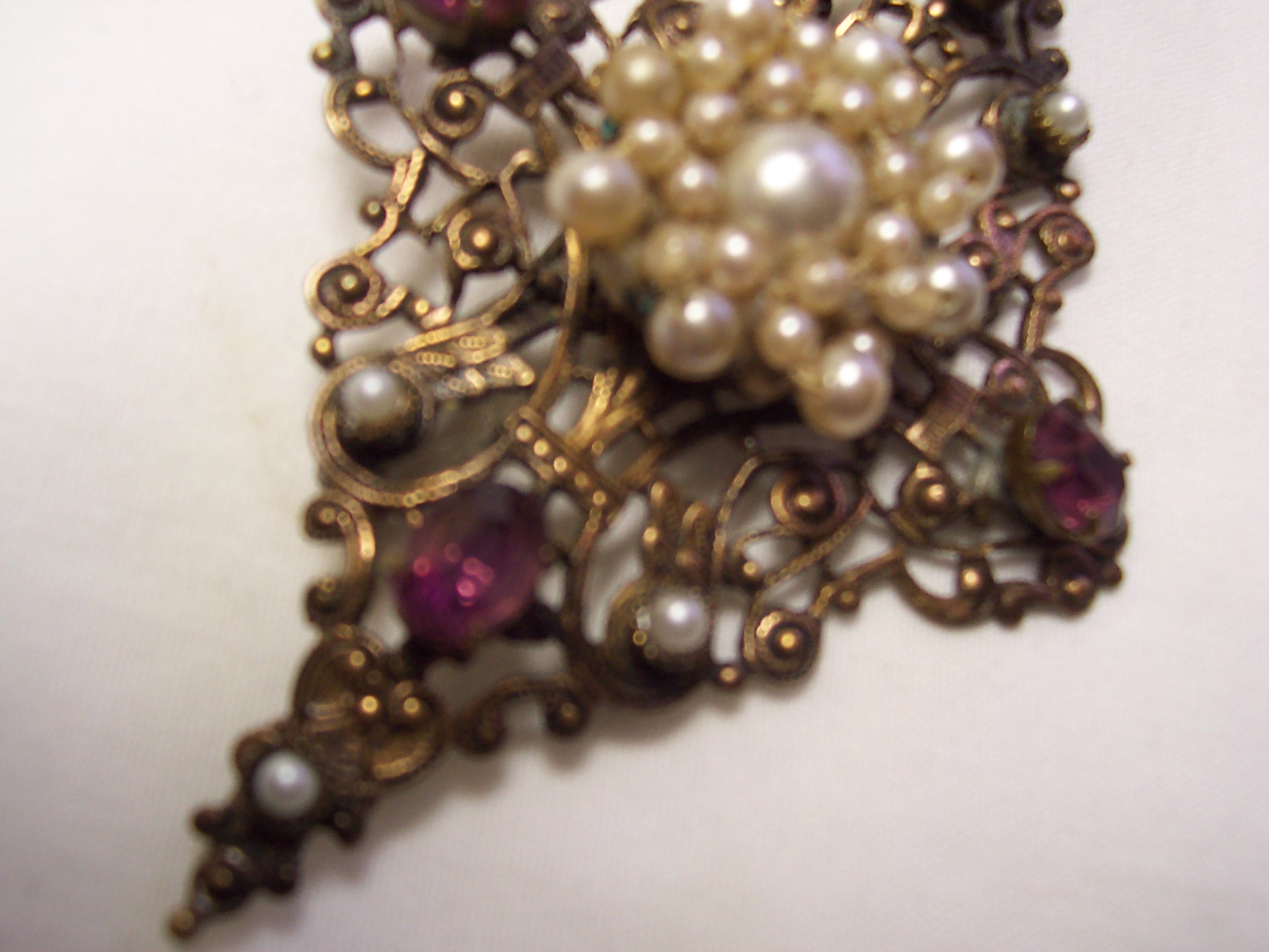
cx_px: 634
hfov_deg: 50.1
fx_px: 1356
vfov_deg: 38.7
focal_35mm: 37
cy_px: 476
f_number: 2.8
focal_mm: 5.6
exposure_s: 1/45
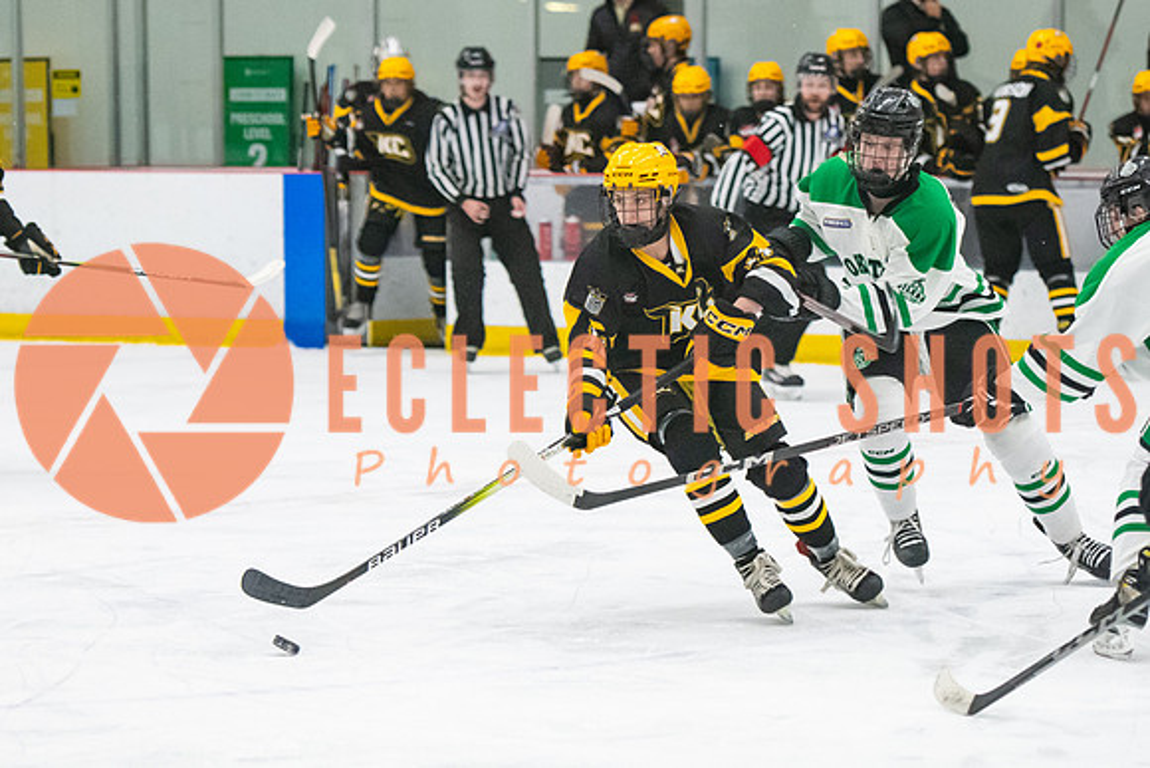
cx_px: 628
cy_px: 351
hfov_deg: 11.1
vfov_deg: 7.4
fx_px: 5924
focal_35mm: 185
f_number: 2.8
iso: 4000
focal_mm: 98
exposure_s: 1/800
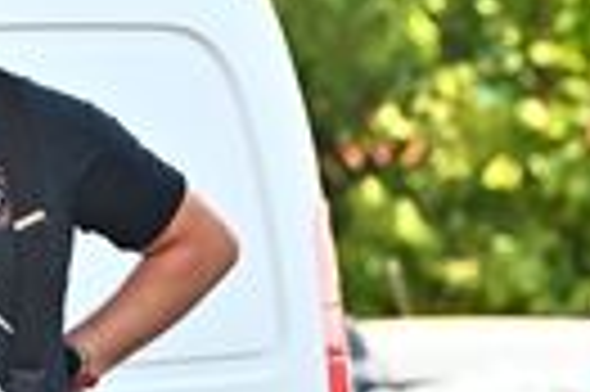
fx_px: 11278
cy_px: 288
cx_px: -95
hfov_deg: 3.0
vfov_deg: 2.0
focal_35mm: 689
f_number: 7.1
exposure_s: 1/1000
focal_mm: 200
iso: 1600
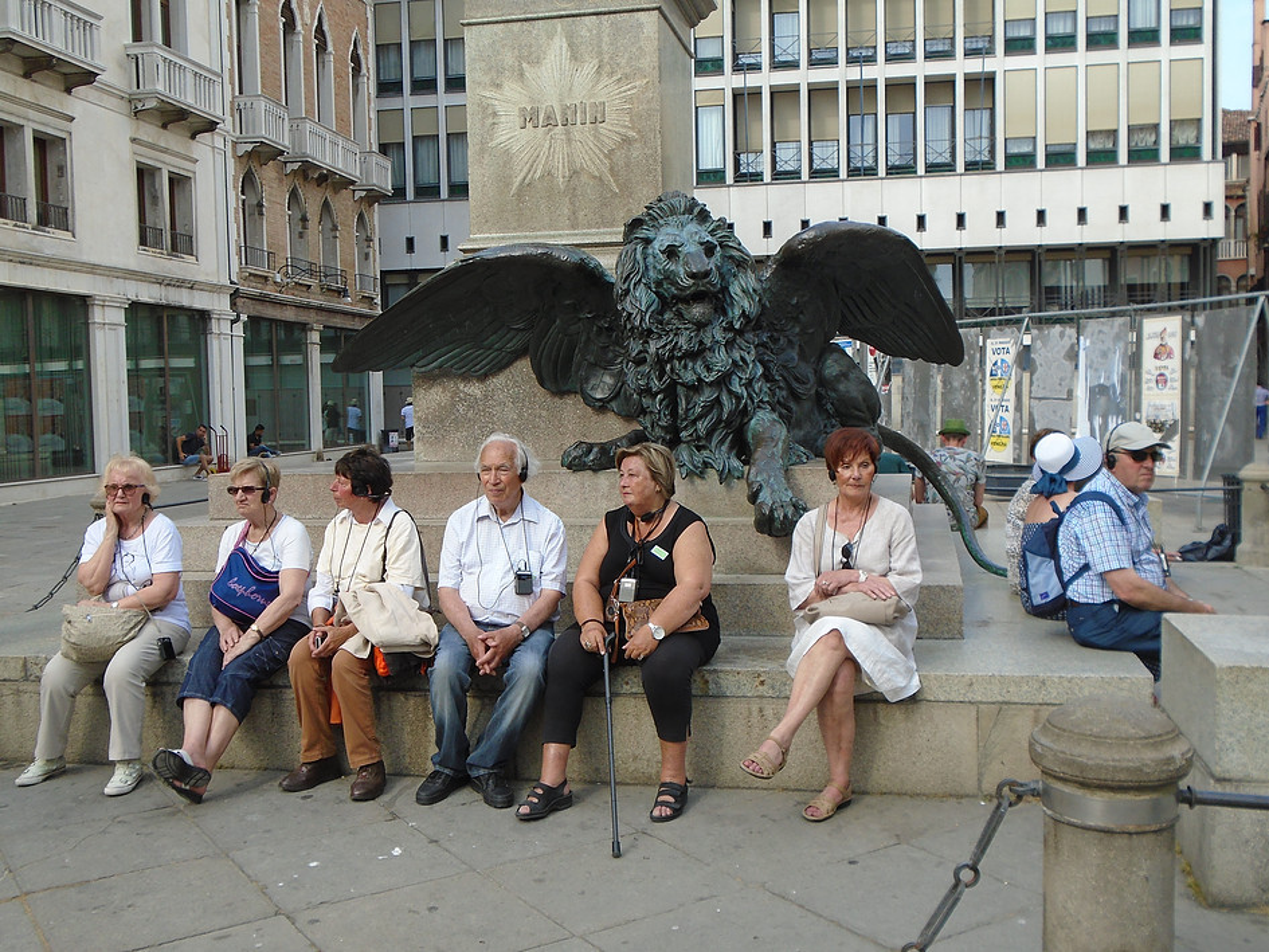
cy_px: 476
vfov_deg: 39.7
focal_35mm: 36
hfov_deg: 51.3
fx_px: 1320
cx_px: 634
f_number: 3.8
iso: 100
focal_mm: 6.4
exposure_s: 1/250
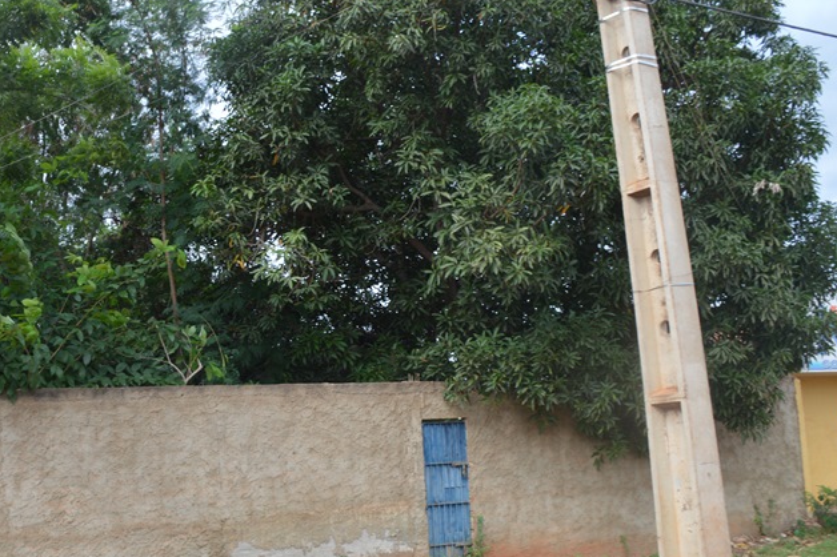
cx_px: 165
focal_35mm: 44
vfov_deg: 30.4
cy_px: 336
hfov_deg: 42.5
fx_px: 1022
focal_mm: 18
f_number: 6.3
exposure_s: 1/160
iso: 100
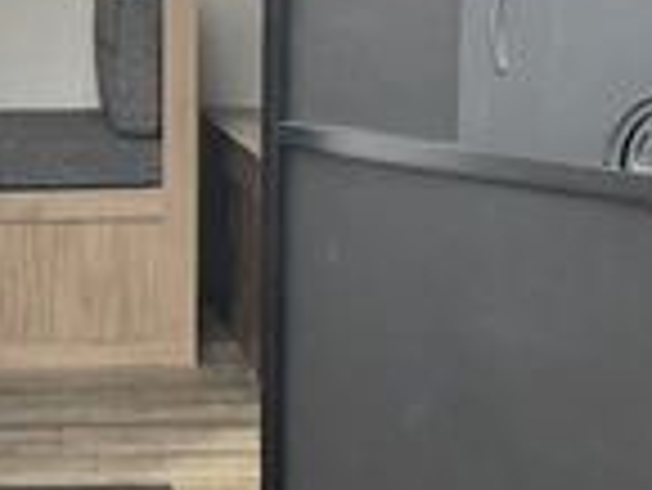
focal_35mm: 80
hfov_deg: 23.7
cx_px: 63
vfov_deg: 18.3
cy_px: 108
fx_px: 1508
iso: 25
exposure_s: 1/386
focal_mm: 3
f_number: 1.8
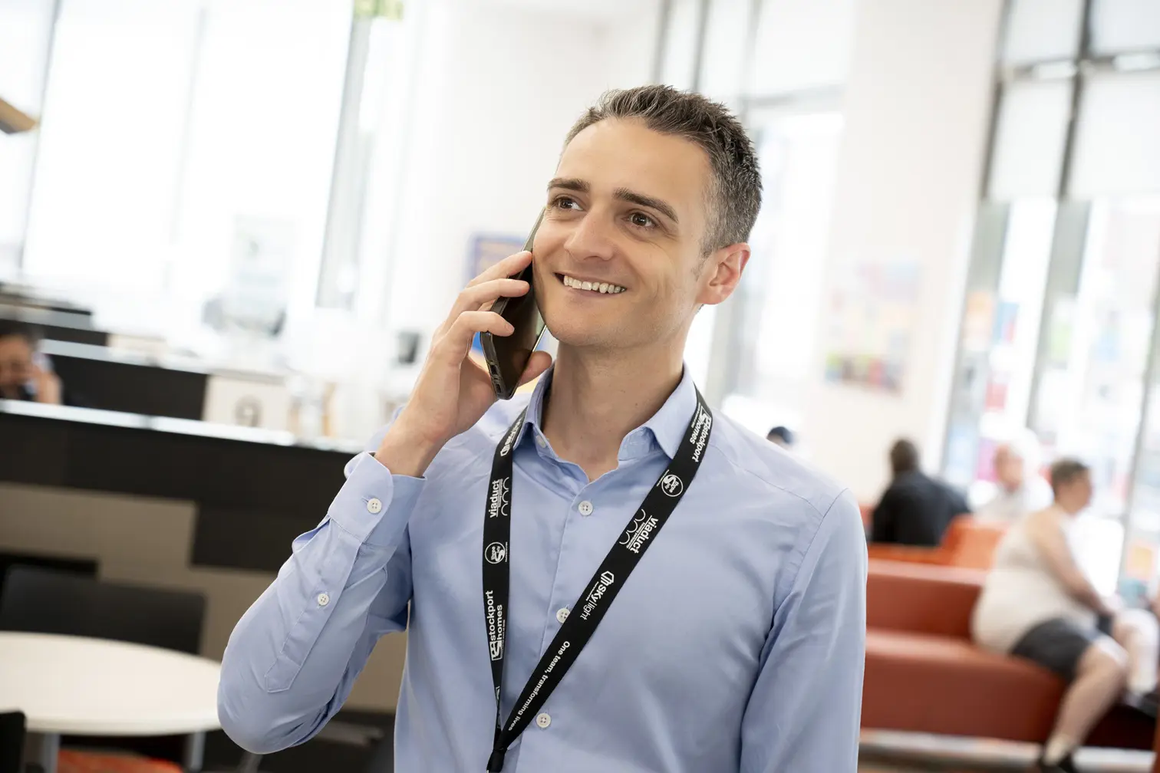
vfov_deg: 19.5
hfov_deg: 28.8
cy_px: 386
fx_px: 2255
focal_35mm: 70
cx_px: 580
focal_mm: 70
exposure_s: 1/100
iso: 640
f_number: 4
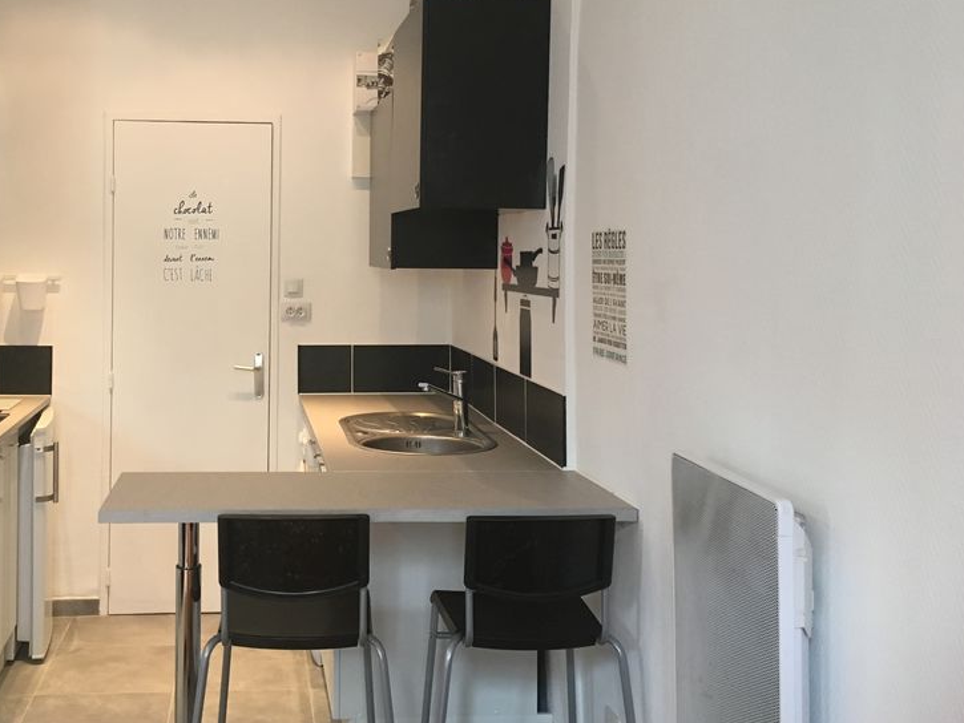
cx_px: 330
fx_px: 1114
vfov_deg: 35.8
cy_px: 276
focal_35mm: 40
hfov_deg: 46.1
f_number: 2.2
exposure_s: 1/33
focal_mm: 4.15
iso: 160
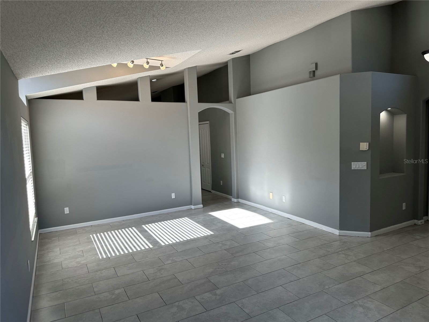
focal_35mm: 24
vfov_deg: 56.8
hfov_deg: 71.6
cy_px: 161
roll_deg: +1.8
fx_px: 297
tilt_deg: -4.1
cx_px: 214
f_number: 1.78
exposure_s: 1/157
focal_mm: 6.86
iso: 64
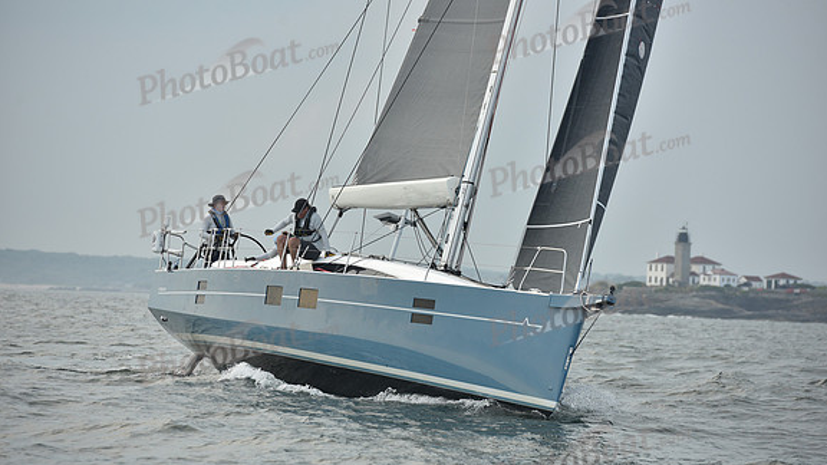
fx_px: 4627
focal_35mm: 211
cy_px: 255
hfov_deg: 10.2
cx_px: 415
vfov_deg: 5.8
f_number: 5.6
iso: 250
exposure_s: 1/800
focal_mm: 200
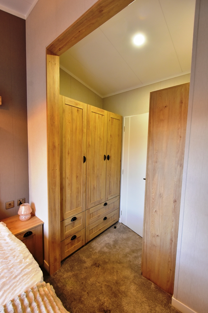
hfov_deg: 77.3
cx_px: 104
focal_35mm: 15
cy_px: 156
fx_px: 130
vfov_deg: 100.4
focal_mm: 10
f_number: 5.6
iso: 400
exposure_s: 1/20
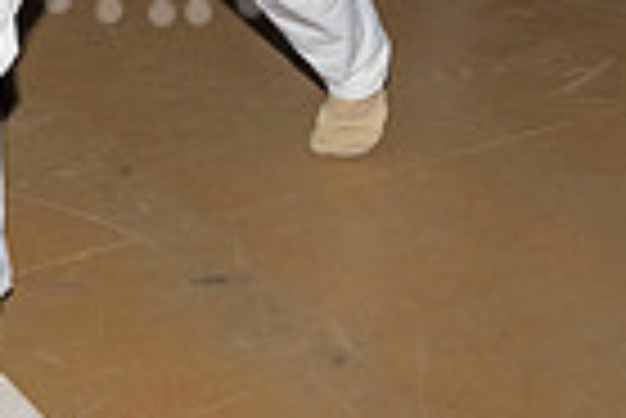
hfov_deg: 17.1
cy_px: -411
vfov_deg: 10.6
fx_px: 2071
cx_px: 162
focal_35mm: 119
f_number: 5.6
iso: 1000
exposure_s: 1/160
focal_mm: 28.5
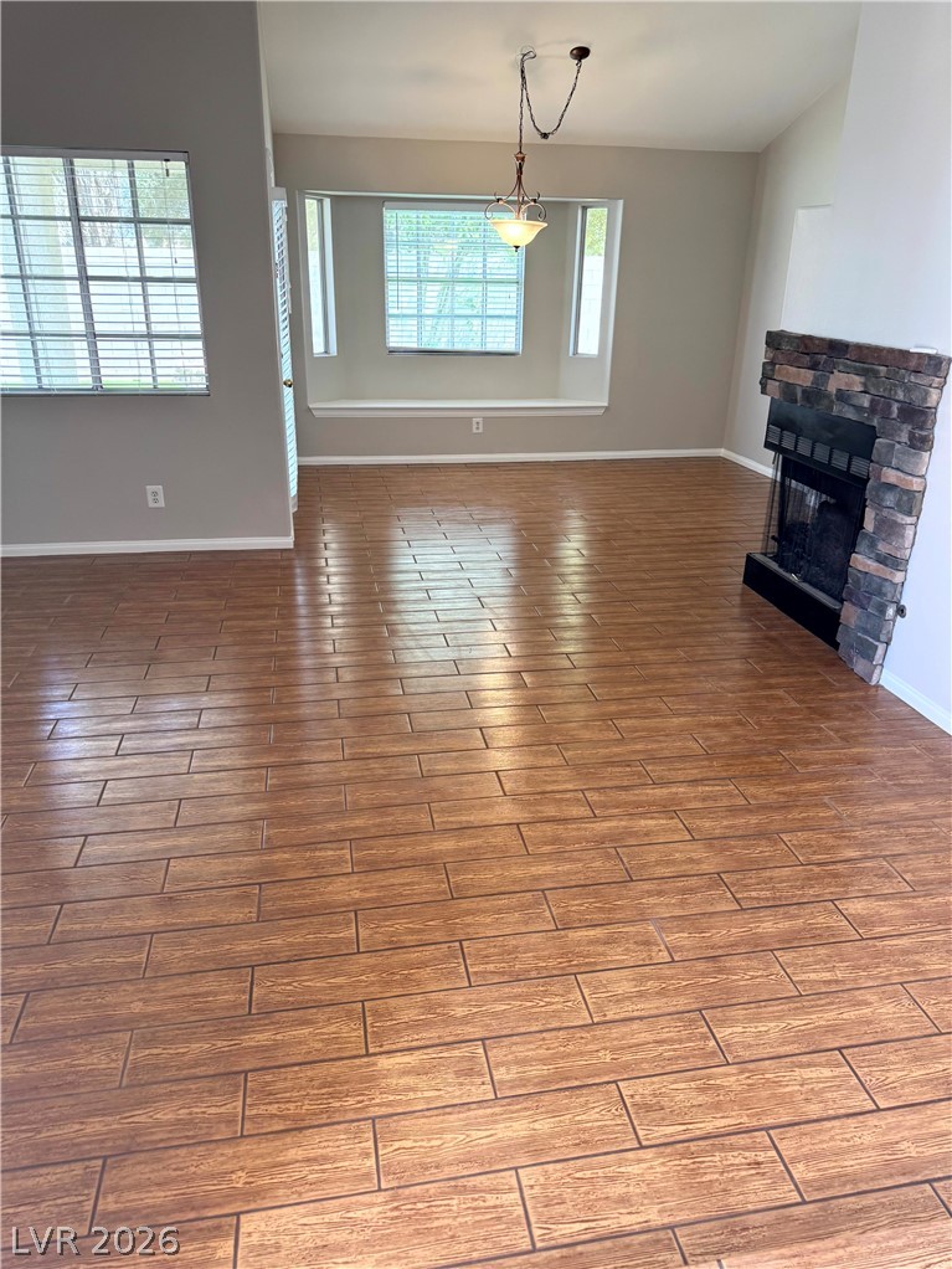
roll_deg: -1.2
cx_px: 476
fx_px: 880
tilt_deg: -23.0
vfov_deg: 71.6
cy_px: 634
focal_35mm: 24
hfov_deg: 56.8
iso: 160
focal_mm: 6.76
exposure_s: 1/60
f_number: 1.78
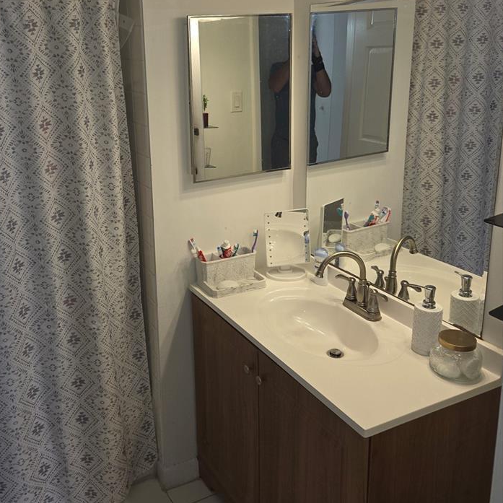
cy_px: 198
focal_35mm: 35
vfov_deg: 46.9
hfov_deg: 46.7
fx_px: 575
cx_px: 180
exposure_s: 1/60
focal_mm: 5.4
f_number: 1.8
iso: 32
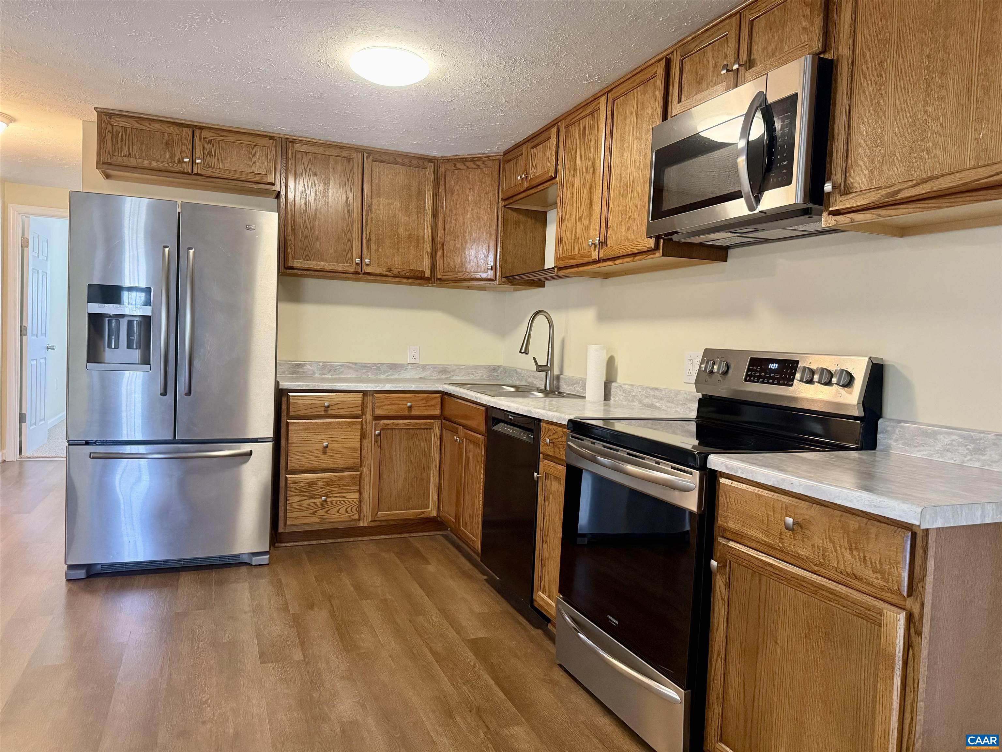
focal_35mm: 24
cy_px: 376
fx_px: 695
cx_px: 501
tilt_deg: -2.4
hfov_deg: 71.6
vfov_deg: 56.8
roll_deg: -2.6
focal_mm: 6.76
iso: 500
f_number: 1.78
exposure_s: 1/60
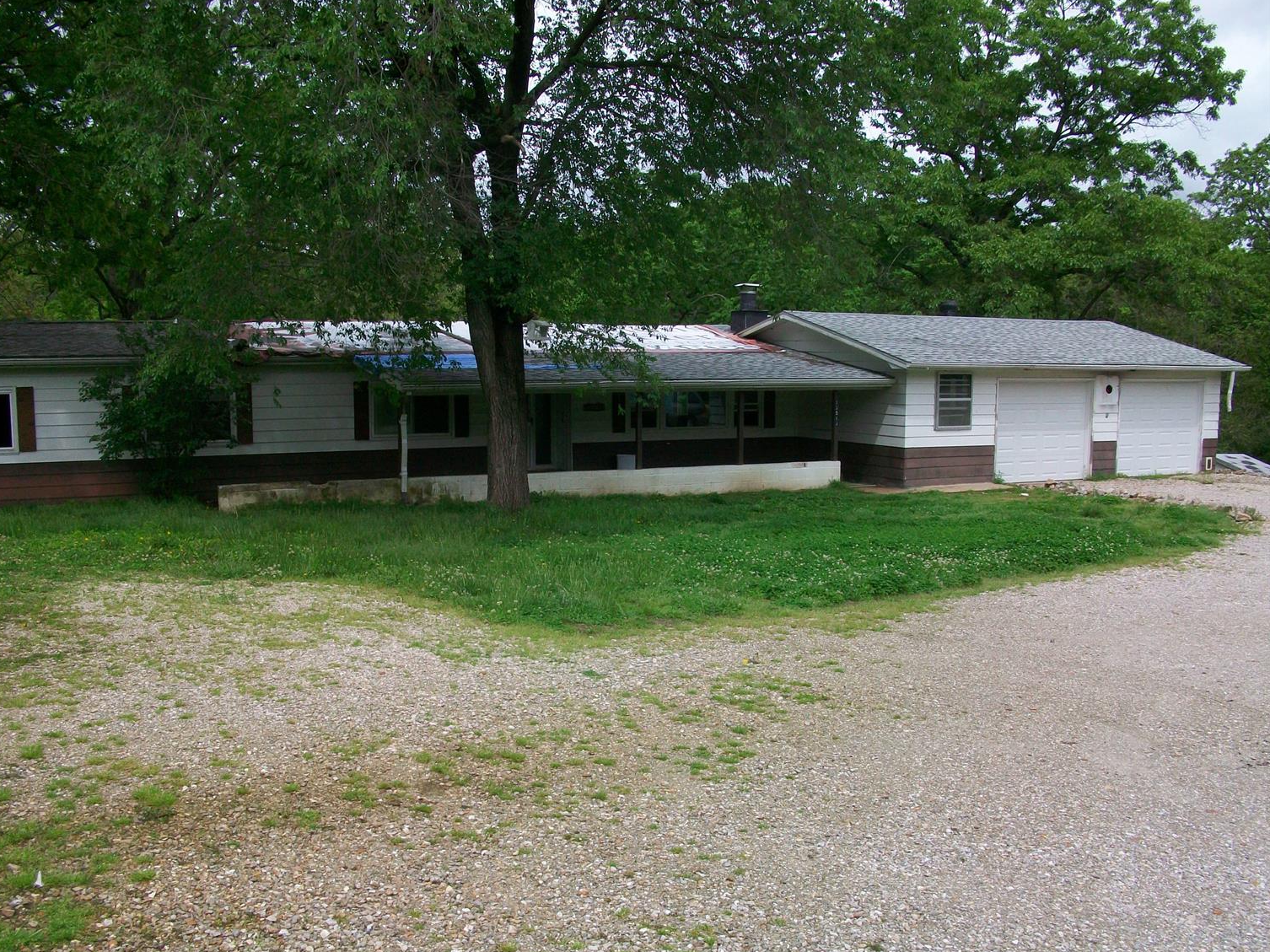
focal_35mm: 34
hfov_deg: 53.9
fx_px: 1247
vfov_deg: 41.8
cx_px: 597
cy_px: 490
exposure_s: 1/250
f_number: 5.5
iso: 64
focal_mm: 5.7
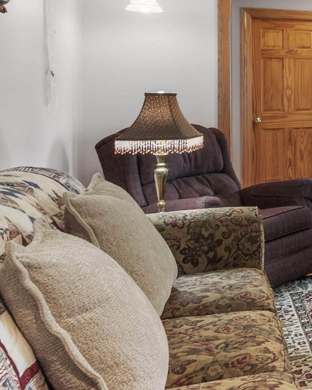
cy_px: 105
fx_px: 600
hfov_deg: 21.4
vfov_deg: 35.3
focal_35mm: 52
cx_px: 532
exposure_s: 2
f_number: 9
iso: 250
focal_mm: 16
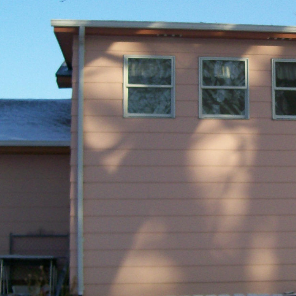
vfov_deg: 20.6
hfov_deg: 20.1
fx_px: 813
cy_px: 156
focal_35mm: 84
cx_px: 289
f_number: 2.7
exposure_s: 1/687
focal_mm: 6
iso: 80
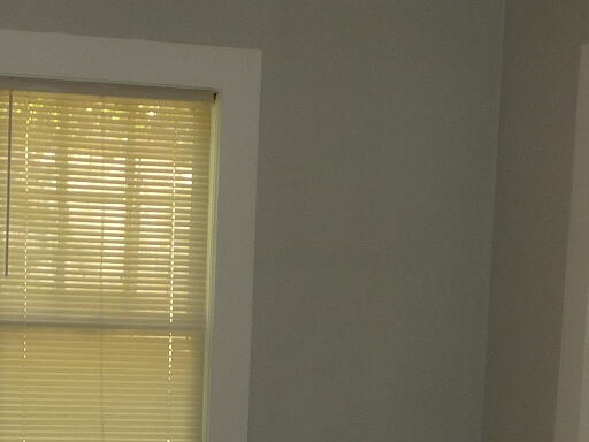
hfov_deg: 24.0
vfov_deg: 17.9
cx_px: 110
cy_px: 470
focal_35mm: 80
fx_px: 1361
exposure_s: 1/100
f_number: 2.8
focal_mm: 3.58
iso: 100
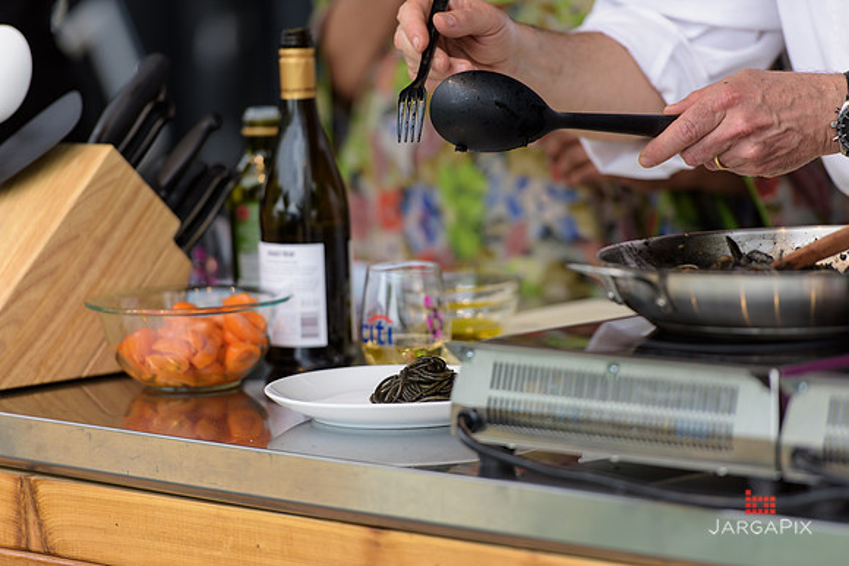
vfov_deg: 6.9
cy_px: 283
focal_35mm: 200
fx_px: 4718
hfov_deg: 10.3
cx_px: 424
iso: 250
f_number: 3.2
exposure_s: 1/1250
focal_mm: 200
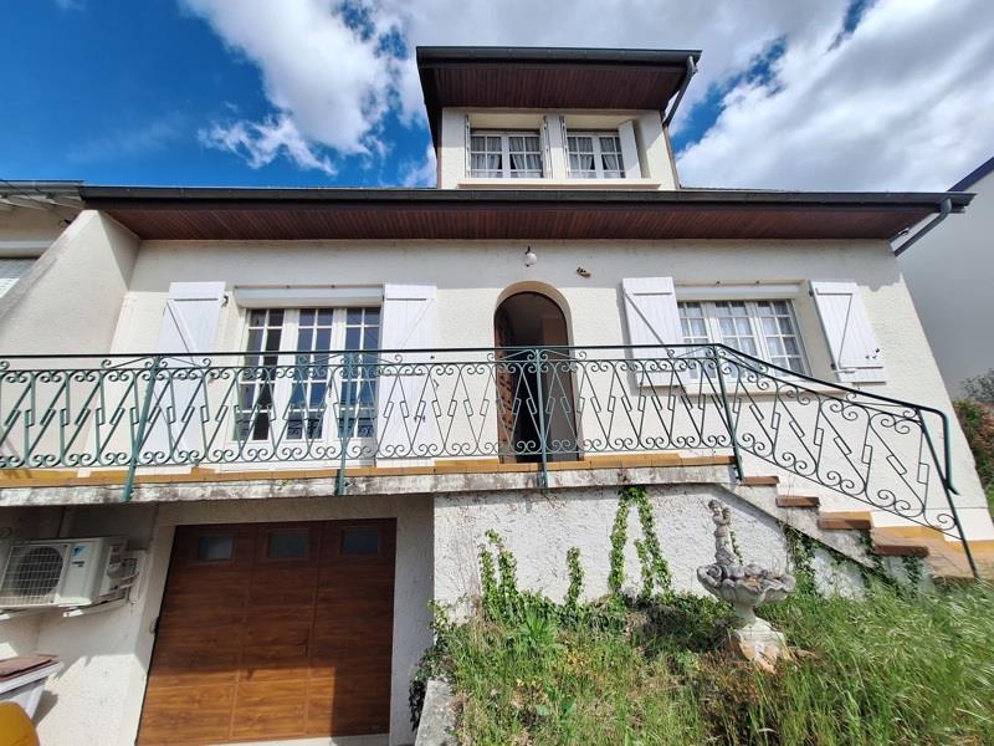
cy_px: 373
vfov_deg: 89.9
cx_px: 497
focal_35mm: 13
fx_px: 373
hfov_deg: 106.2
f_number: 2.2
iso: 40
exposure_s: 1/1818
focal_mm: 1.74
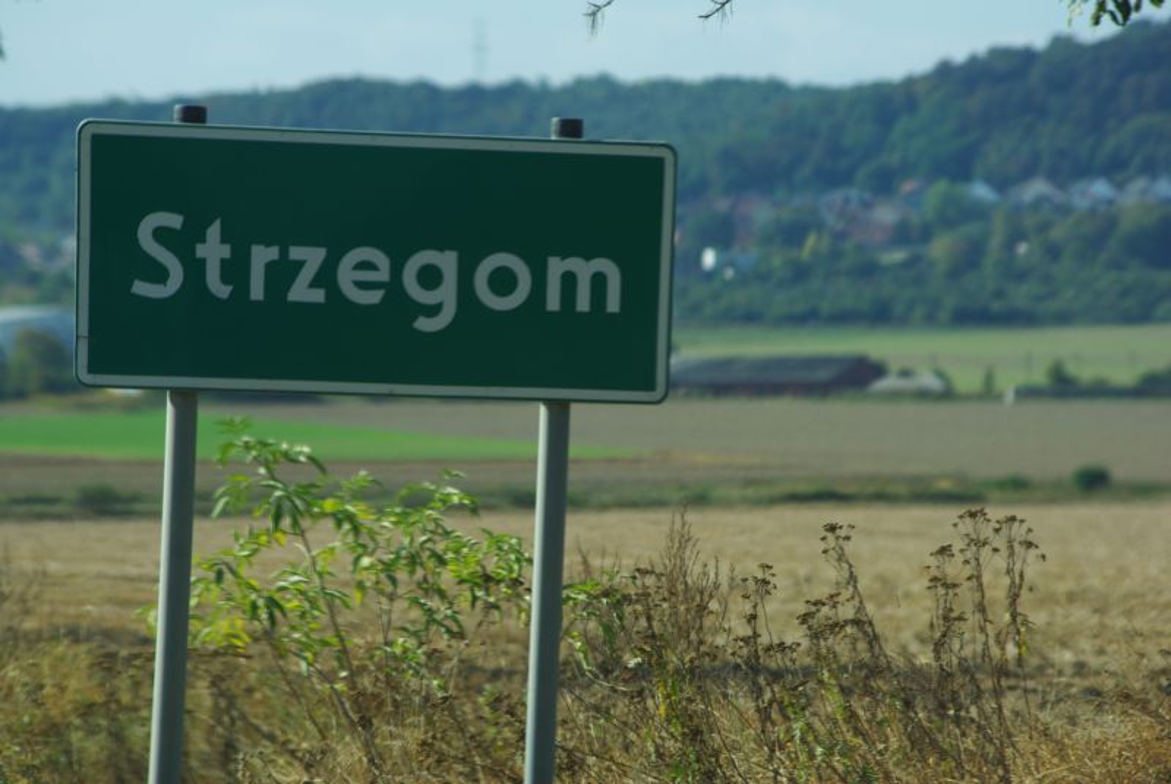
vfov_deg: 4.8
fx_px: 9284
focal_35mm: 285
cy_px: 392
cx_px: 586
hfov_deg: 7.2
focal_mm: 190
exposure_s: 1/250
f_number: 6.7
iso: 100
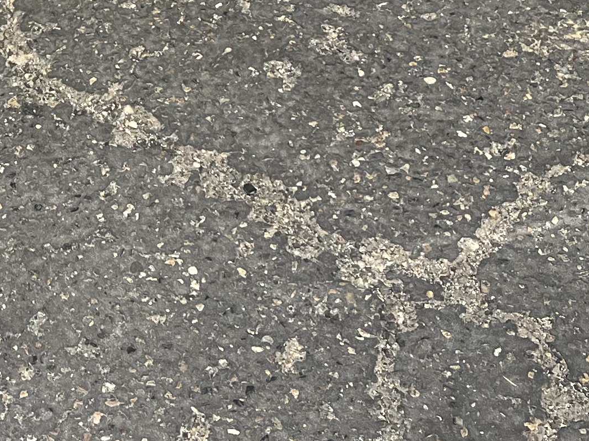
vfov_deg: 13.8
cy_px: -272
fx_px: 1684
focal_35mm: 99
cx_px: -153
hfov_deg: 18.6
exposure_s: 1/2695
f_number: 1.5
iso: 50
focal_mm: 5.7
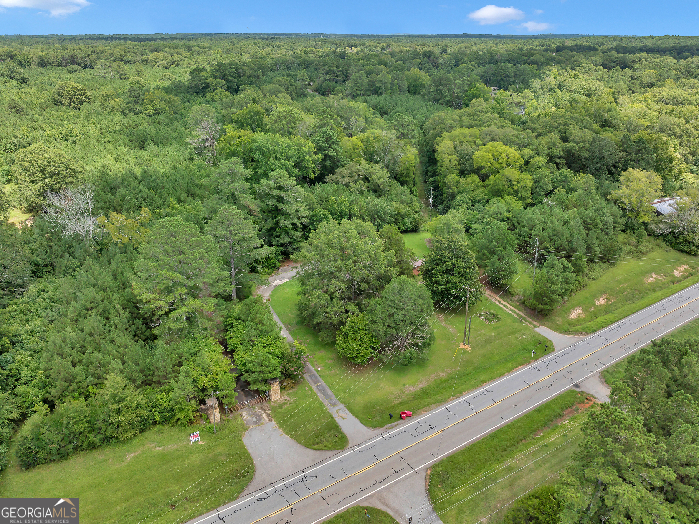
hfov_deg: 71.6
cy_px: 262
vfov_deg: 56.8
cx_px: 350
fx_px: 484
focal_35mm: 24
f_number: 5
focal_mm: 12.29
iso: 100
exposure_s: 1/80
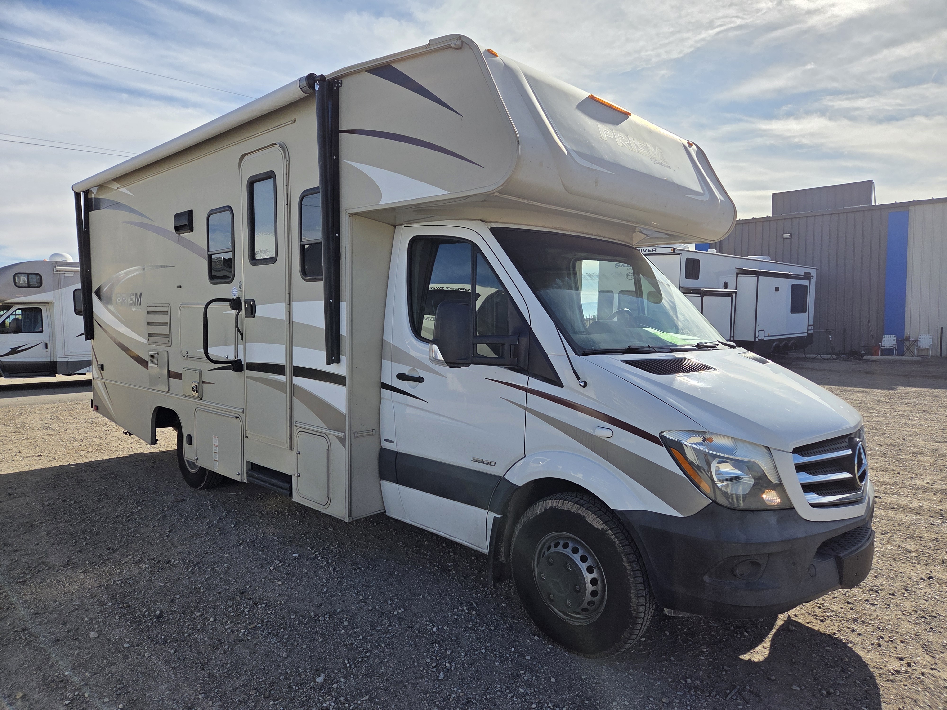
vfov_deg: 58.9
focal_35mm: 23
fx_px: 629
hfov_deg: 73.9
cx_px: 474
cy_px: 355
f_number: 1.8
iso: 80
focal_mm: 5.4
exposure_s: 1/7891
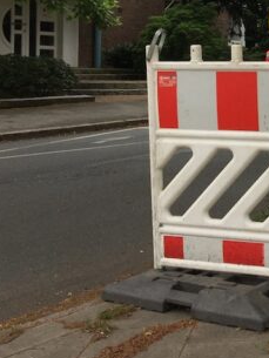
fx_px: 756
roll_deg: -1.2
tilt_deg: +0.8
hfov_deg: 18.2
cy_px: 74
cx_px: 386
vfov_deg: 26.2
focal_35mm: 73
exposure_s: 1/760
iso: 32
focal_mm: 4.15
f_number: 2.2
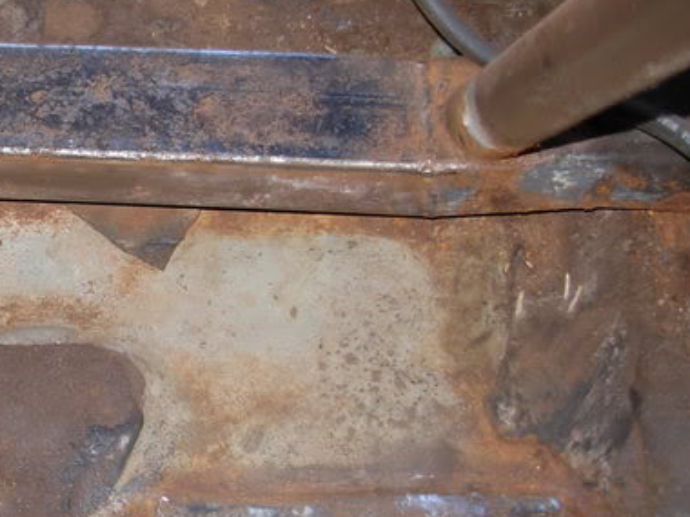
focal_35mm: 80
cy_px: 316
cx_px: -13
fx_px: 1595
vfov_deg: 18.4
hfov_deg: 23.3
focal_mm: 6.3
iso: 79
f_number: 2.9
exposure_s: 1/22.6
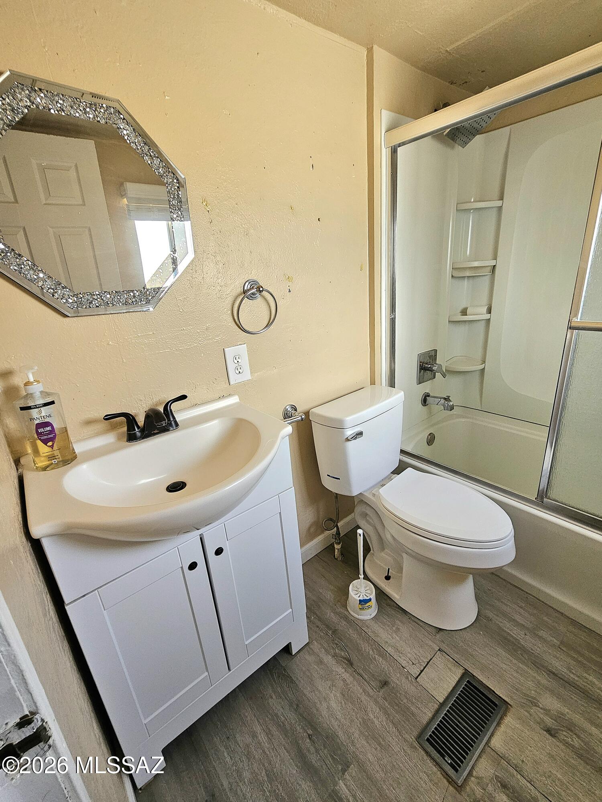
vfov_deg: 106.2
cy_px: 401
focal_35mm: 13
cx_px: 301
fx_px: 301
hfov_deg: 89.9
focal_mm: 2.2
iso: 100
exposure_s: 1/60.2
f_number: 2.2
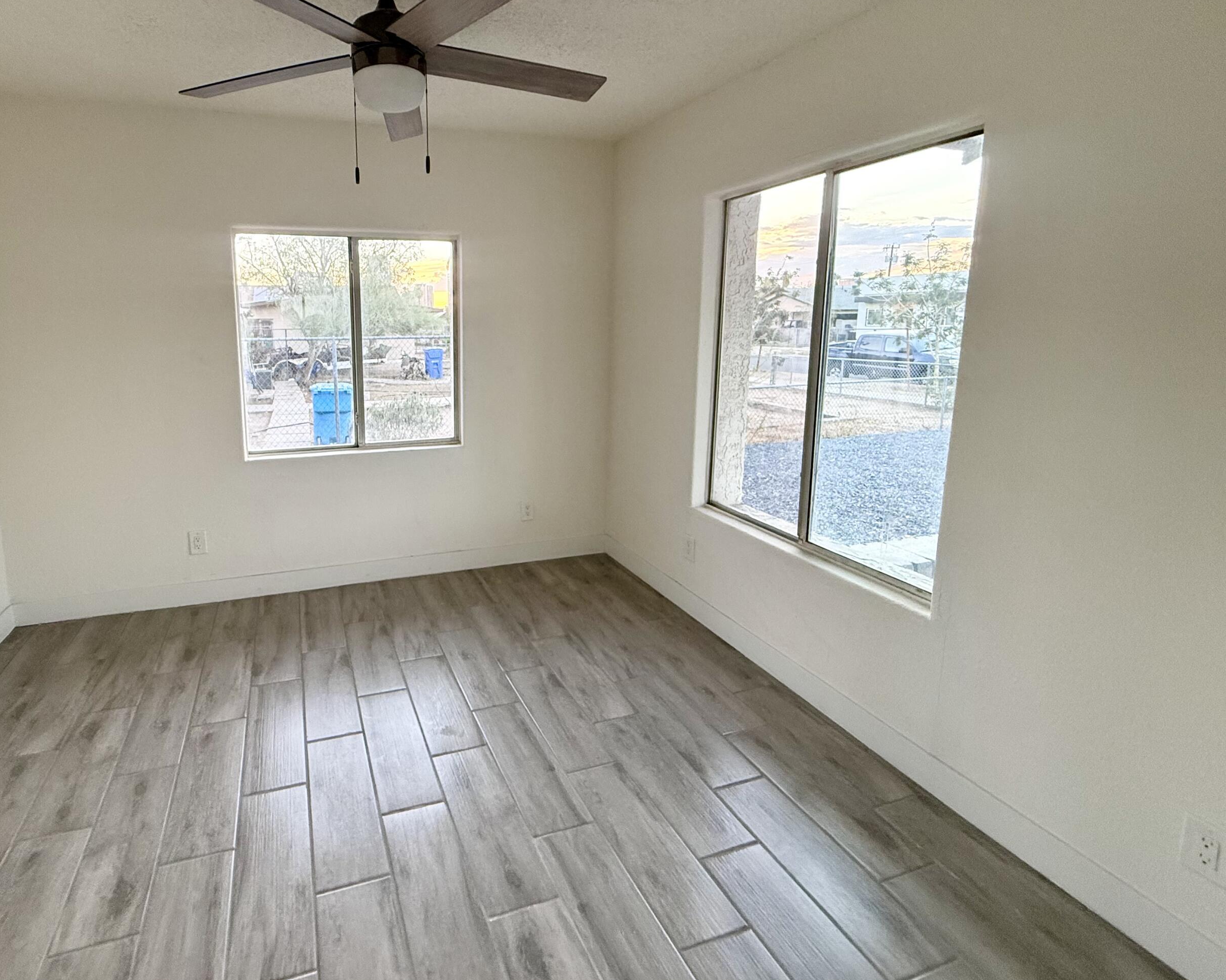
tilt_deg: -8.7
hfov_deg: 88.1
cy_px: 413
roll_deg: +0.3
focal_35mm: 17
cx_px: 468
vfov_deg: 76.4
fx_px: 617
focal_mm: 2.22
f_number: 2.2
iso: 250
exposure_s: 1/99
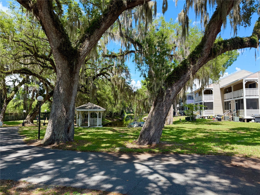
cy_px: 98
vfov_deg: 56.8
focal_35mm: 24
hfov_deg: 71.6
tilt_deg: +1.9
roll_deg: -0.1
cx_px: 130
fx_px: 180
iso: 100
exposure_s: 1/1618
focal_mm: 6.76
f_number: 1.78
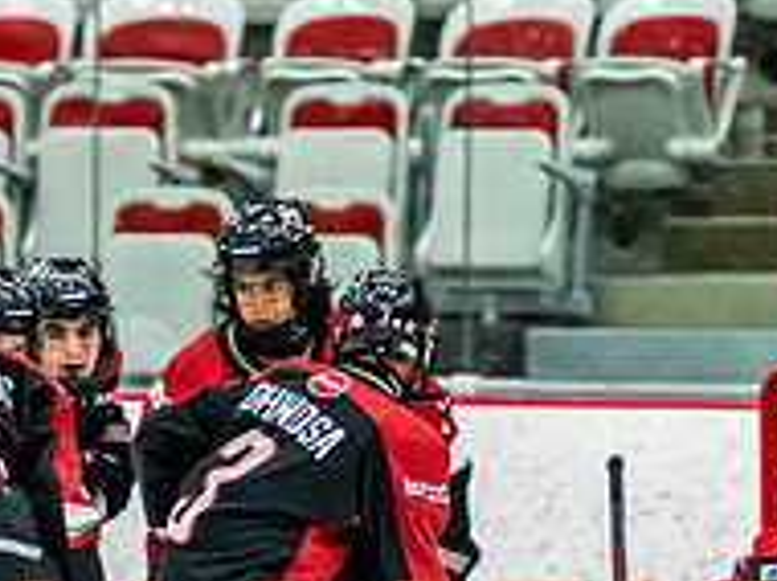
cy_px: 783
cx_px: 423
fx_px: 13227
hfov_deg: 3.4
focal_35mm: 590
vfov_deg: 2.5
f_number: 2.8
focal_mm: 155
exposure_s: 1/640
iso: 3200
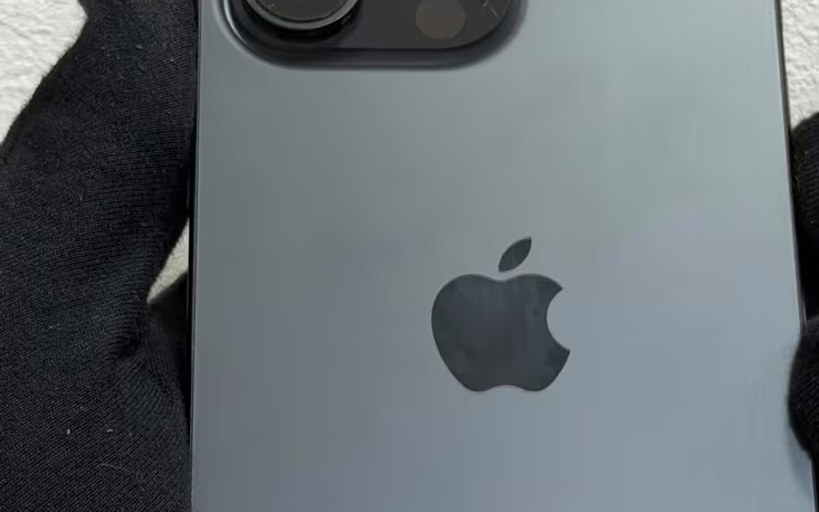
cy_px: 338
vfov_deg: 11.8
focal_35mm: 111
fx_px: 2477
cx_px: 478
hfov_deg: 18.8
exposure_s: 1/100
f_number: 1.78
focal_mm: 6.76
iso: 100
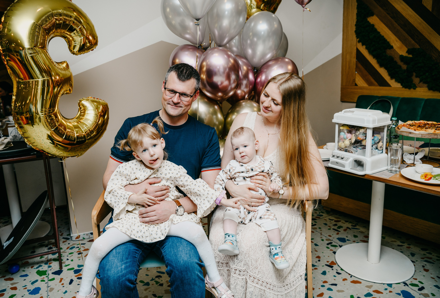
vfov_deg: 42.7
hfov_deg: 59.9
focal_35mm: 31
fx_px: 381
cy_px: 146
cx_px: 211
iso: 125
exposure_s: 1/160
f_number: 3.5
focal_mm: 30
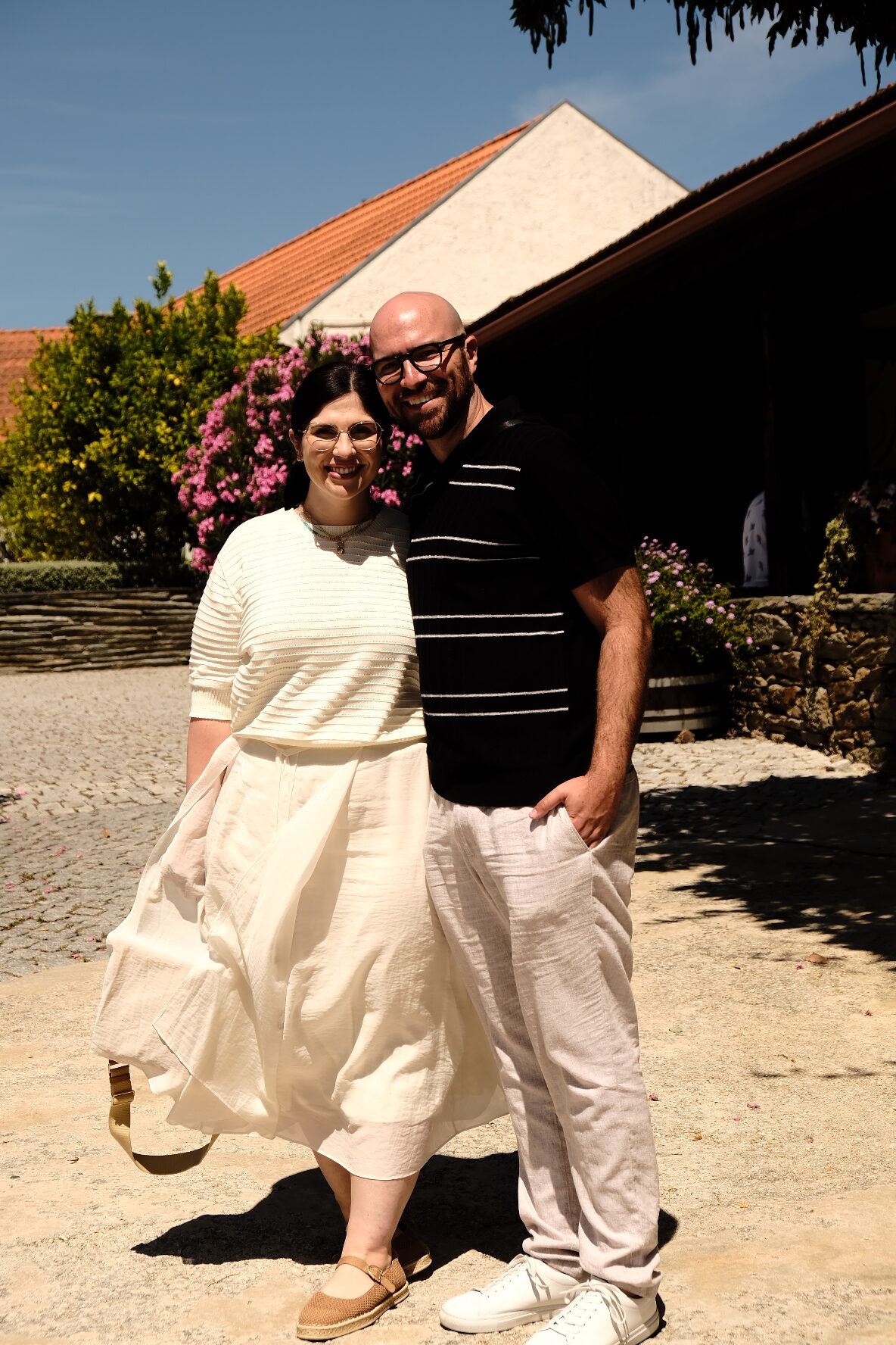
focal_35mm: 61
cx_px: 448
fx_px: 2277
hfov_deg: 22.3
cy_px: 672
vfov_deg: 32.9
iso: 160
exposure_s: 1/950
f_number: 5.6
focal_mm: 40.7
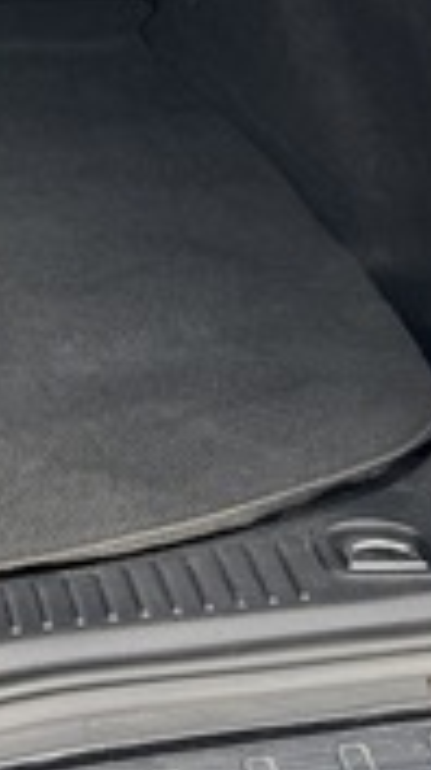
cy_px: 109
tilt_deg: -22.5
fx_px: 1918
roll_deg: +0.8
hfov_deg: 11.8
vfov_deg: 22.3
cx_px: -350
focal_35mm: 94
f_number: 1.78
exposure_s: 1/121
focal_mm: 6.76
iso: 64
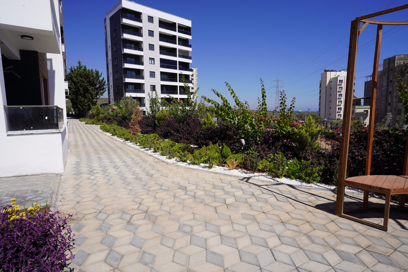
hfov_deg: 84.0
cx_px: 204
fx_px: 227
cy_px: 136
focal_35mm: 20
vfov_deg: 61.9
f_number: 10
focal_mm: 20
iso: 100
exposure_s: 1/250
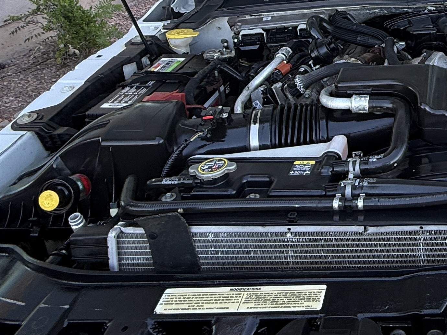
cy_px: -7
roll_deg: +0.3
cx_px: 478
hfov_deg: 38.7
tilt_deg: -15.4
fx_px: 529
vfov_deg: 32.1
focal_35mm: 41
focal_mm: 2.22
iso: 50
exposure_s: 1/114
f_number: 2.2
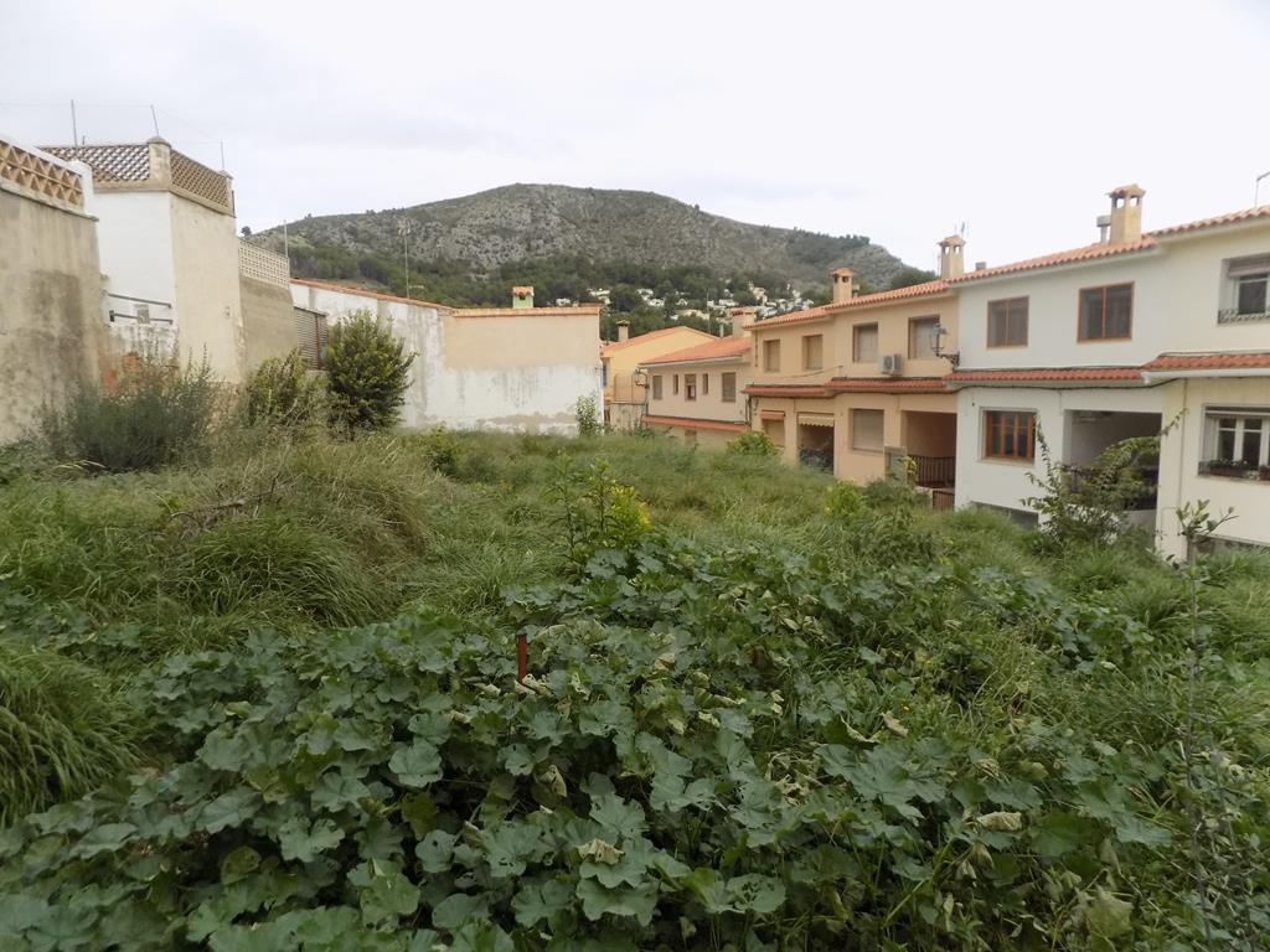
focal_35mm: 23
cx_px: 635
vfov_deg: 58.9
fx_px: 844
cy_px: 476
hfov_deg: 73.9
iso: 200
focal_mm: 4
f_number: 3.1
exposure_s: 1/1250
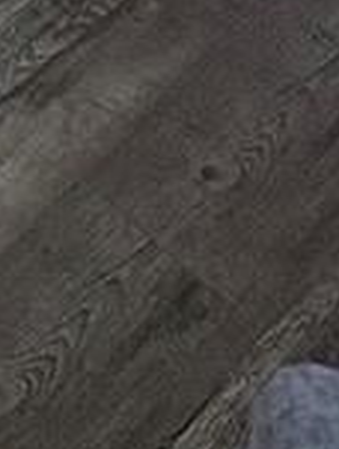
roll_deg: -1.3
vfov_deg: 10.3
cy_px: -1008
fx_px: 1443
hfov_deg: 9.9
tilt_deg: -7.9
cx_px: -693
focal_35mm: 111
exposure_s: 1/60
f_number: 2.2
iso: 125
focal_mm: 2.22
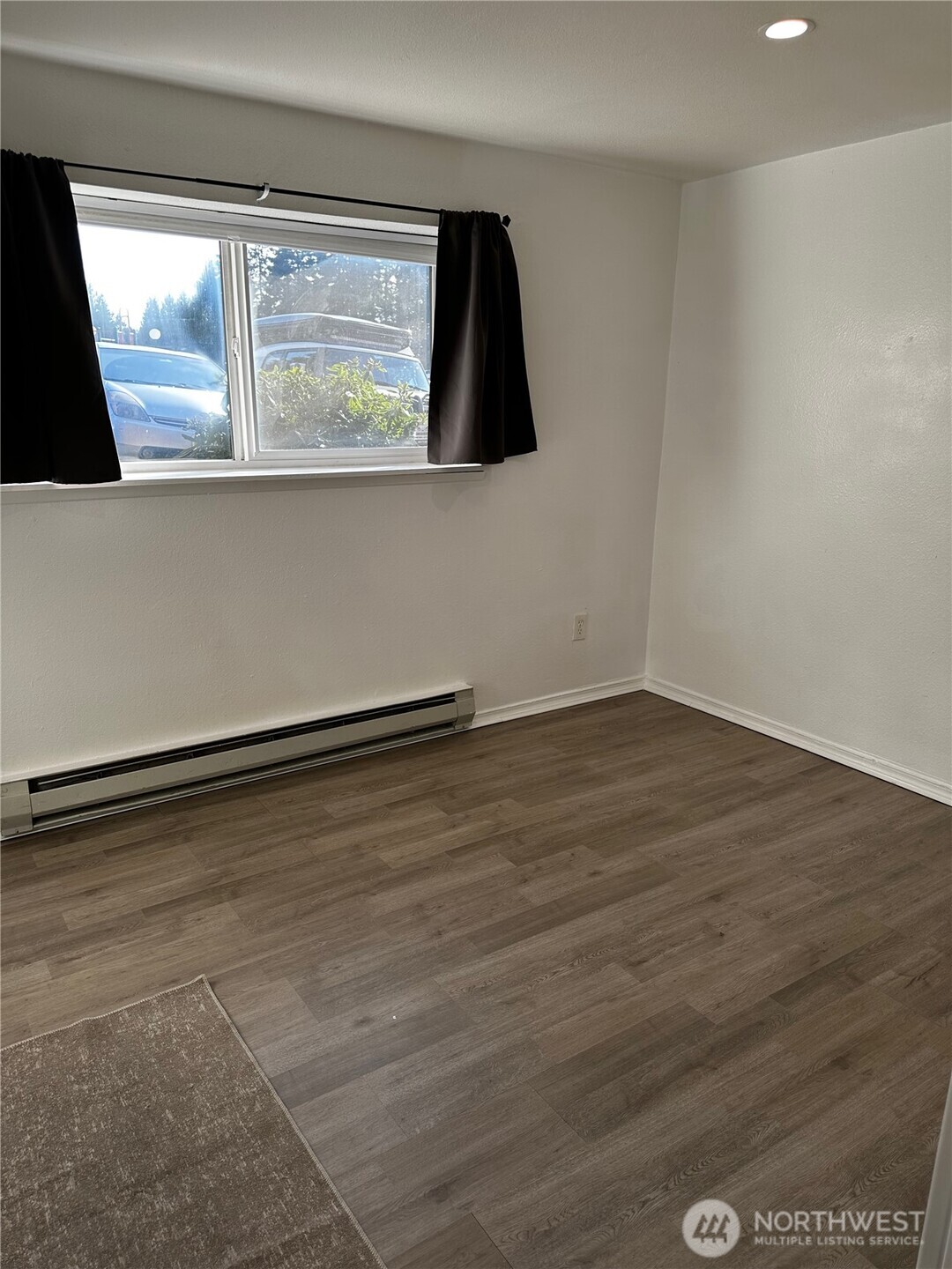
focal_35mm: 24
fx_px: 880
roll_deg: -1.1
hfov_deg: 56.8
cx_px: 476
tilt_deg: -13.8
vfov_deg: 71.6
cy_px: 634
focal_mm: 6.86
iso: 80
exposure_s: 1/251
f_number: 1.78
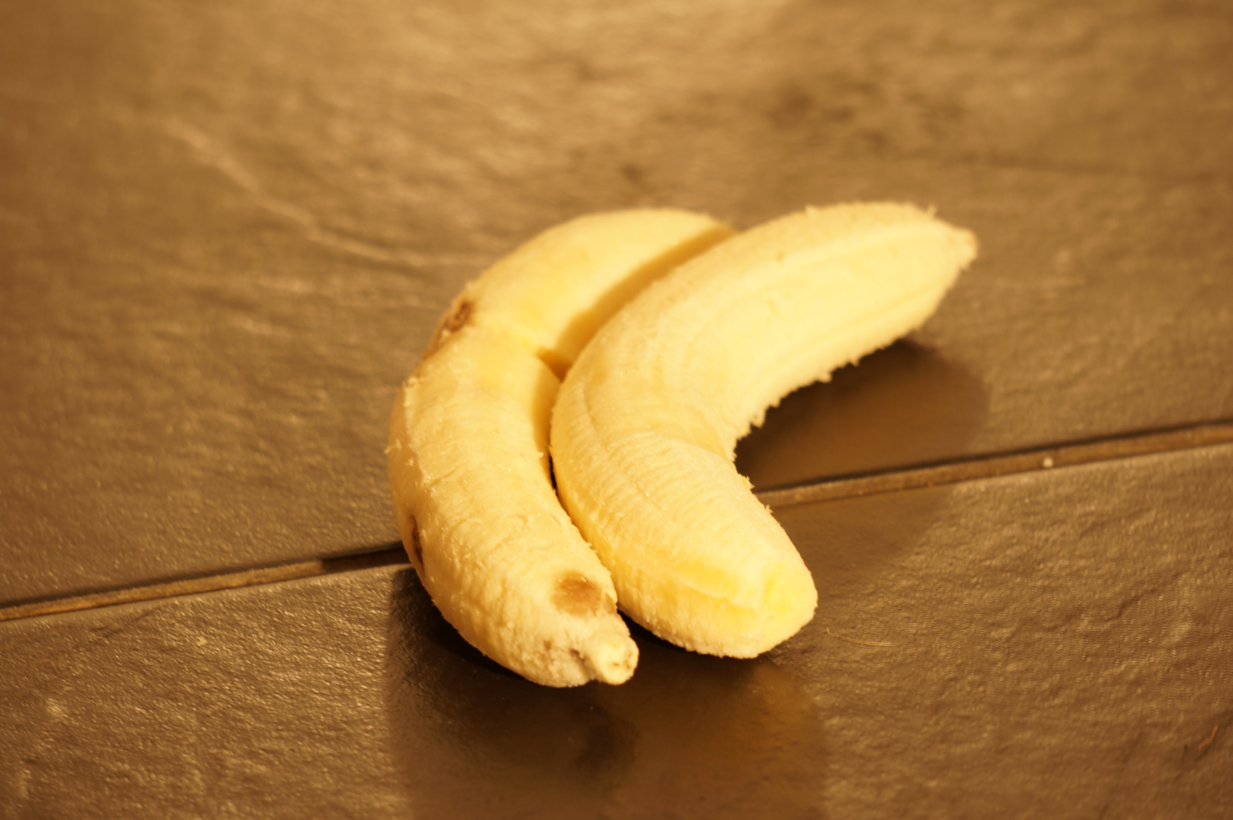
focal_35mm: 193
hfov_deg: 10.7
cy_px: 426
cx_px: 597
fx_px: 6587
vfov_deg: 7.1
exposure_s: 1/3
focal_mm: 123
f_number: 5.6
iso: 100
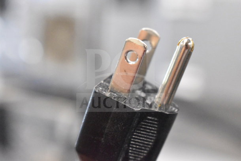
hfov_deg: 24.6
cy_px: 80
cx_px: 120
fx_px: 552
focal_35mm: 82
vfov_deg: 16.6
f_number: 5.6
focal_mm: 55
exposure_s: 1/100
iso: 12800
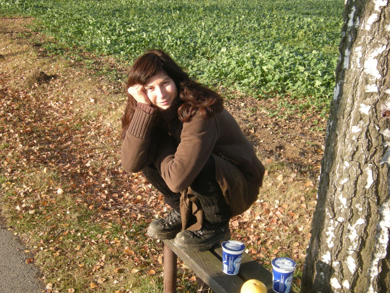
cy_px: 160
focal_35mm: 50
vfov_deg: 29.1
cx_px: 174
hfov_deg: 38.1
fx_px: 563
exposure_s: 1/206
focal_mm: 7.5
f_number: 3.5
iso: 64
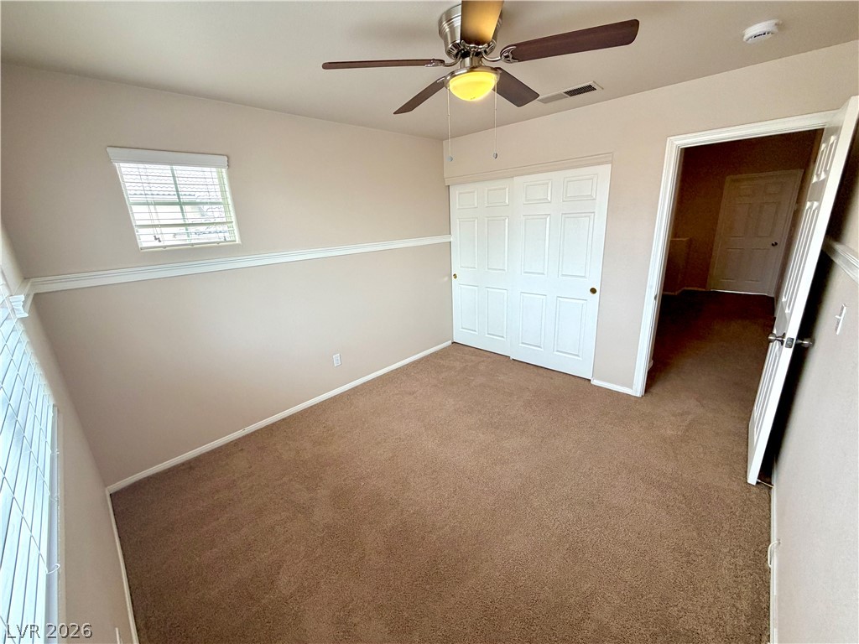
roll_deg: +3.7
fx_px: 347
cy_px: 322
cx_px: 430
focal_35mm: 14
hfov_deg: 102.1
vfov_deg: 85.7
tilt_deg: -17.0
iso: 160
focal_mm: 2.22
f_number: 2.2
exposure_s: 1/121
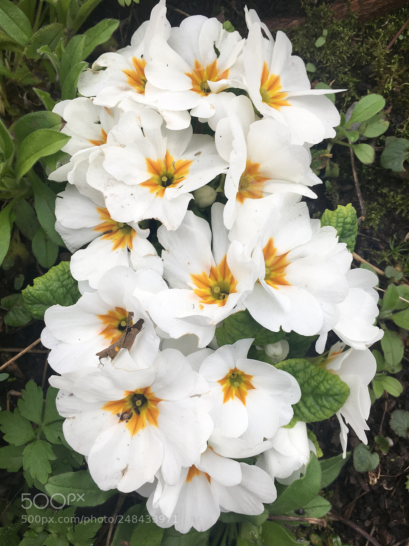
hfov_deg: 48.2
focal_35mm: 29
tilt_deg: -80.5
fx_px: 457
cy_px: 273
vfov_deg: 61.7
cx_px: 204
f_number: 2.2
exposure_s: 1/100
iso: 25
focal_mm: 4.15
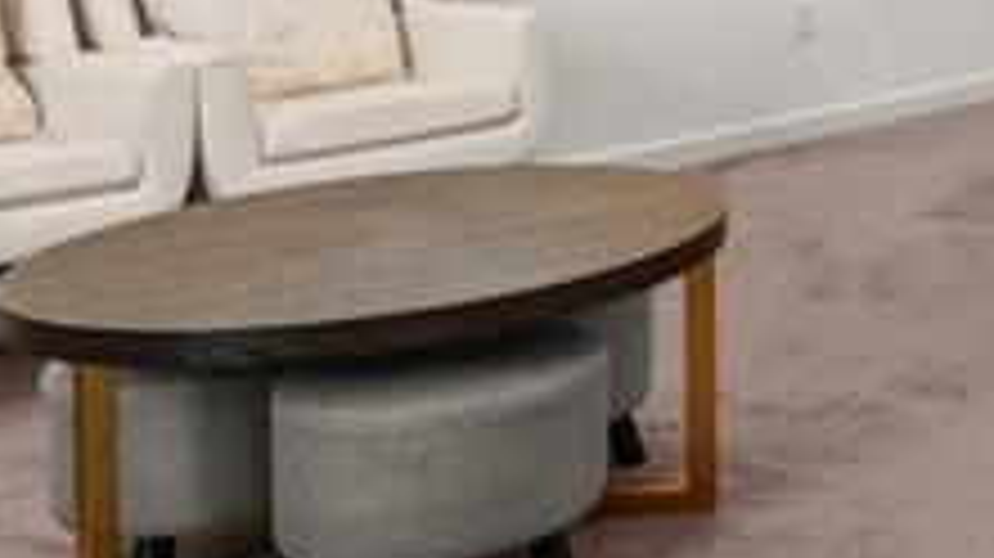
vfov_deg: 16.4
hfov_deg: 24.5
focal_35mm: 68
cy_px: -232
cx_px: 1471
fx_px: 1791
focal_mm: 14
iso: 320
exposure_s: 1/3
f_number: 6.3
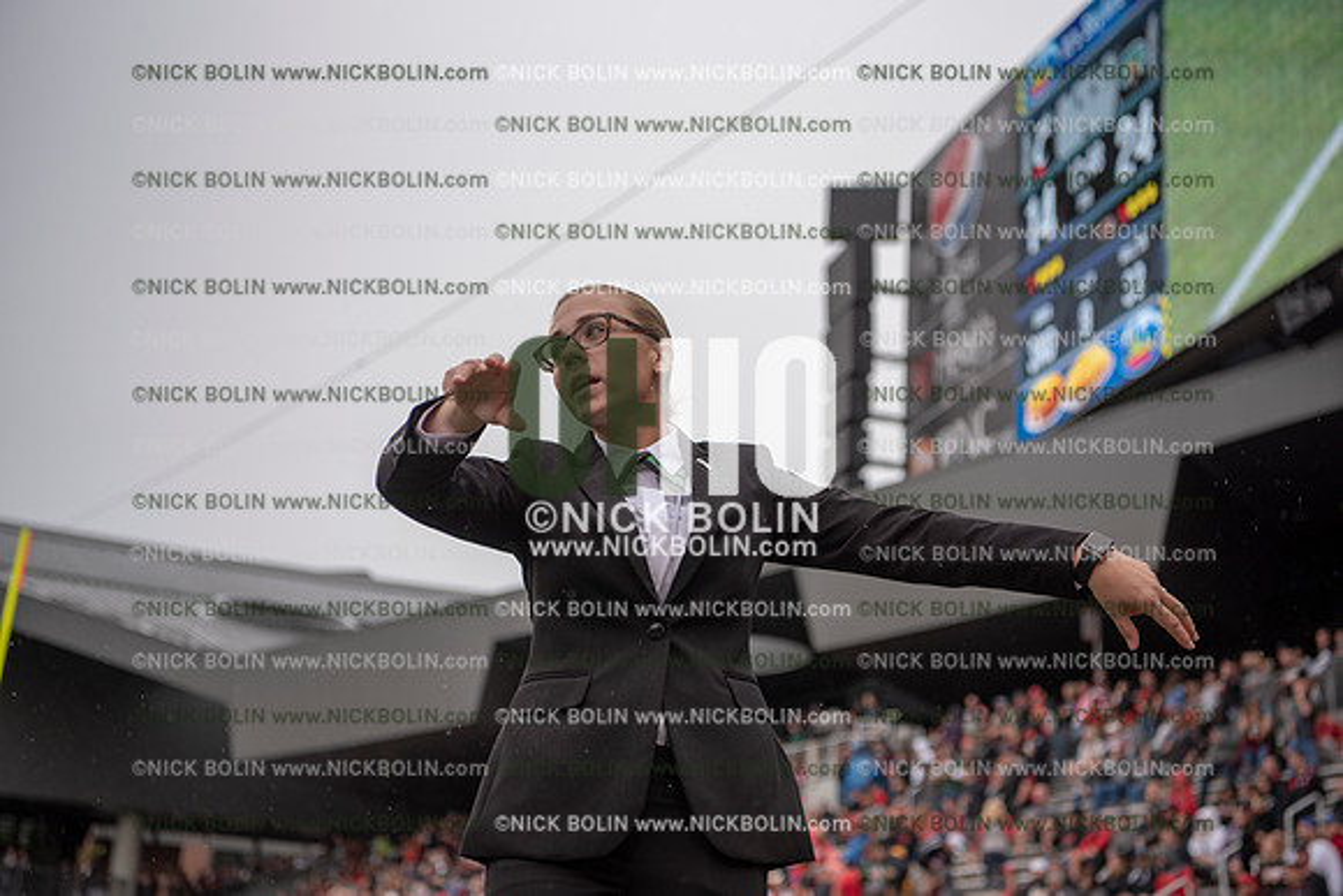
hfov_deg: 33.4
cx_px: 672
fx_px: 2239
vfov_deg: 22.6
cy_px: 448
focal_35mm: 60
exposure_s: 1/1600
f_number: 3.5
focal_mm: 60
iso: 250
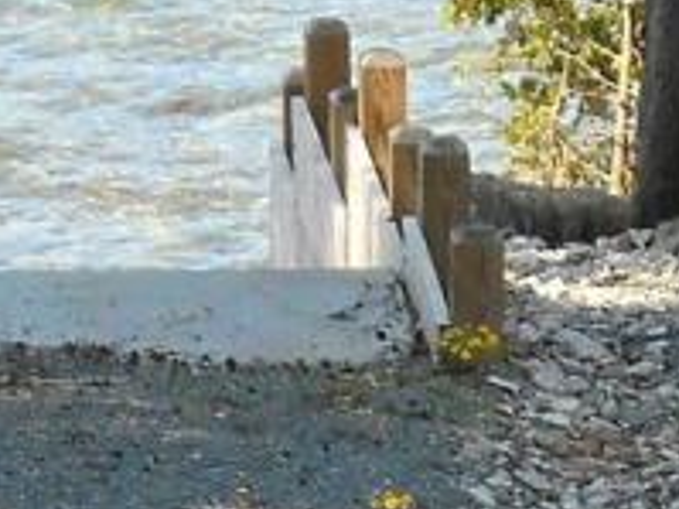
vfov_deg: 2.7
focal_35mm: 541
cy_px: 526
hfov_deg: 3.7
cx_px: -10
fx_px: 10605
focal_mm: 17.1
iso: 95
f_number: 4.7
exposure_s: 1/250
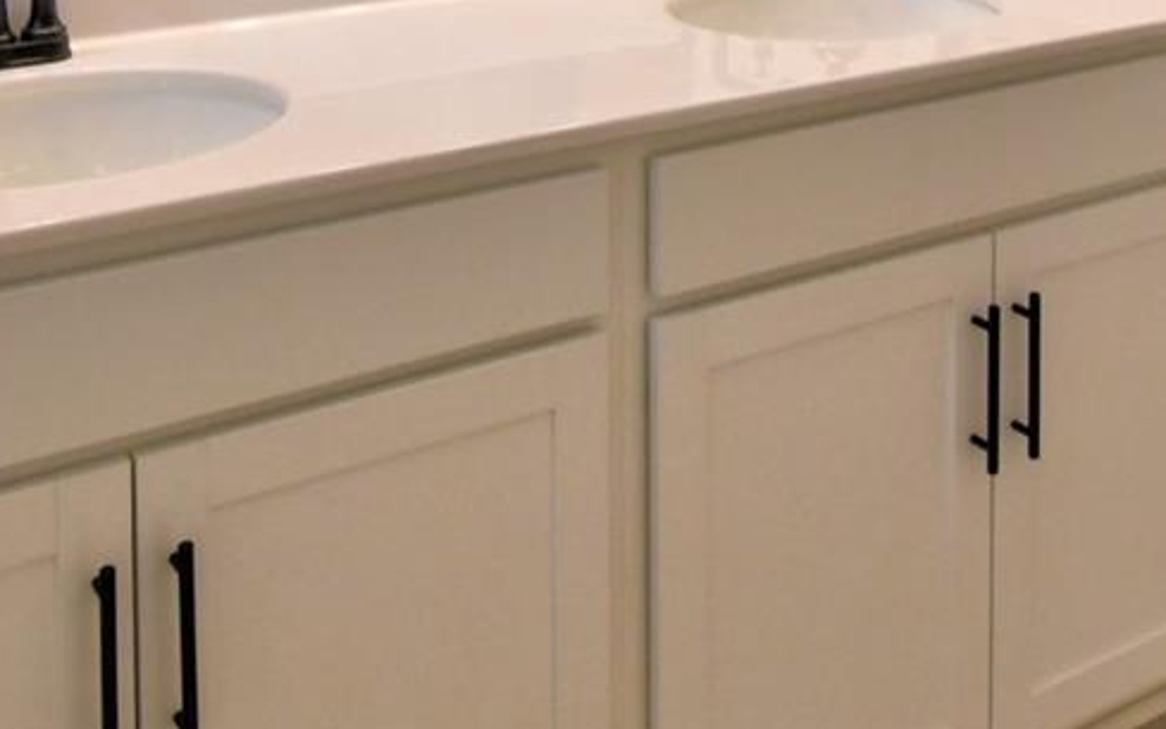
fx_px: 1589
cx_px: 625
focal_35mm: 50
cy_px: -276
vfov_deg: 22.5
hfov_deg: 40.3
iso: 360
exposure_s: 1/125
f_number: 4.5
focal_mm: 10
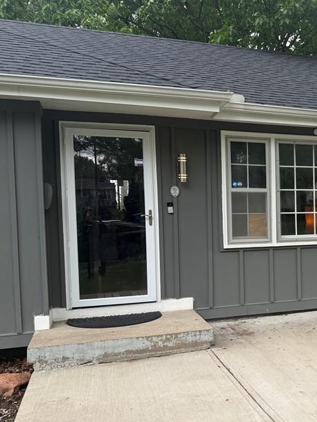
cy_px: 242
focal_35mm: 40
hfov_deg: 33.3
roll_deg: -0.4
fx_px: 488
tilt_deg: -2.0
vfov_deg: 46.6
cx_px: 309
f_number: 1.78
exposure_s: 1/1174
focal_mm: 6.76
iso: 100
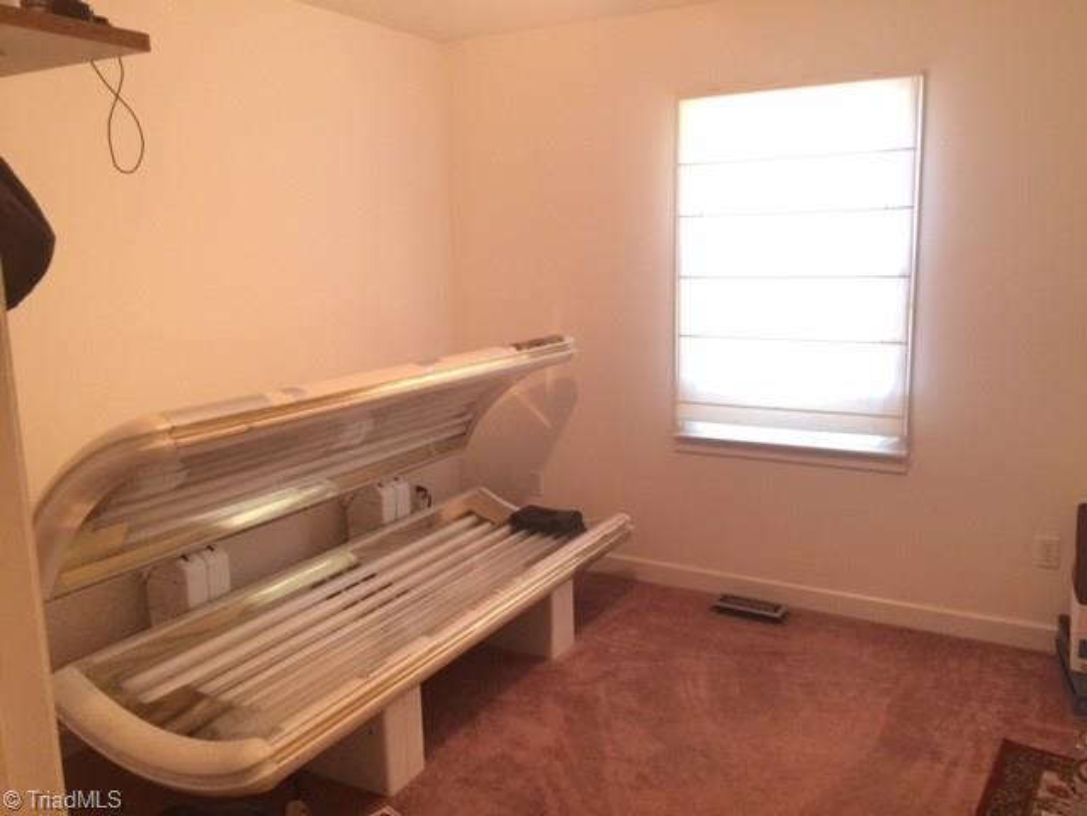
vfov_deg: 48.2
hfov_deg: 61.7
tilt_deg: -11.2
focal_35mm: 29
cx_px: 544
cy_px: 408
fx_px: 911
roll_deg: -0.7
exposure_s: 1/15
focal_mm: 4.15
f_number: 2.2
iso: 80
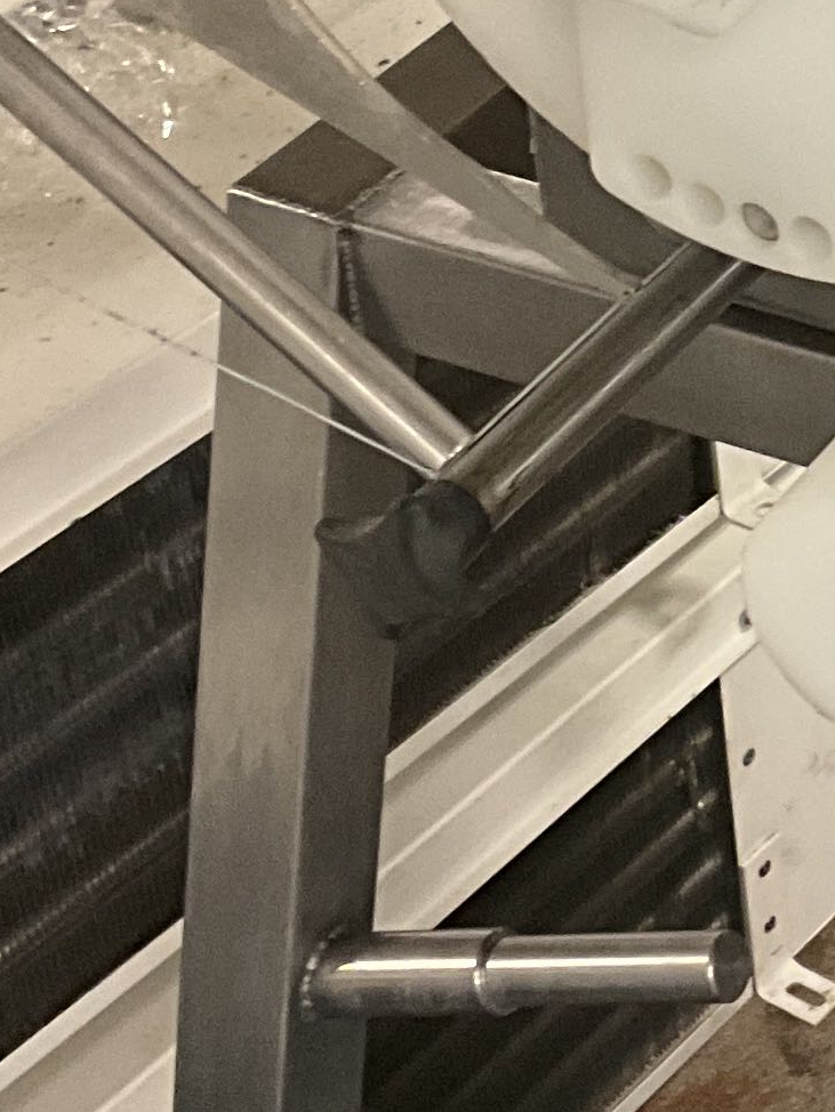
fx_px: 3858
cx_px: 1236
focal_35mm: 120
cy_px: 171
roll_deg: -0.2
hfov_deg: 11.8
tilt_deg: -32.2
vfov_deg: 16.3
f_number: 1.8
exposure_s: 1/33
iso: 200
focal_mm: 3
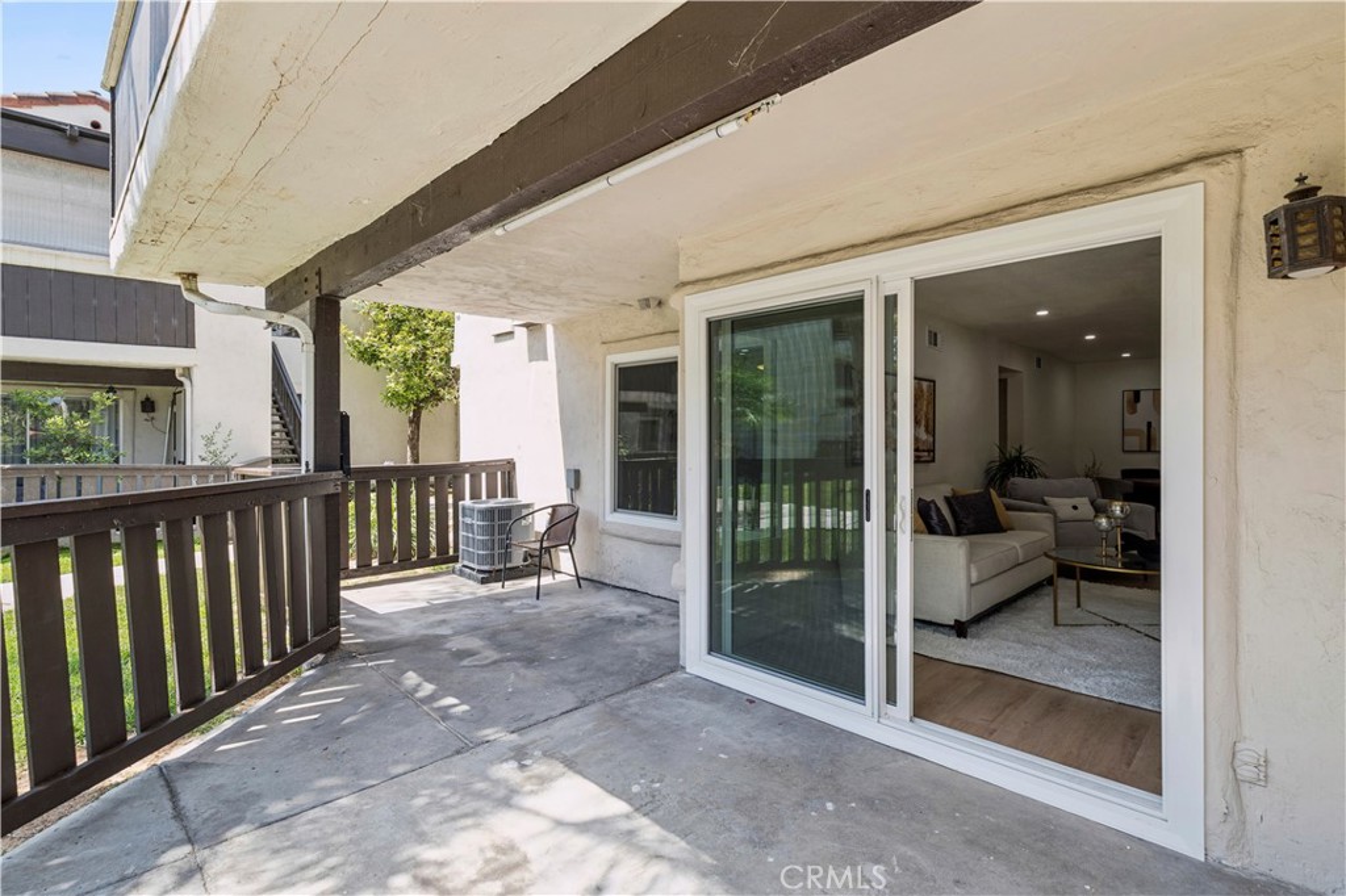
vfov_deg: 73.7
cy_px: 448
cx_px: 673
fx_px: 598
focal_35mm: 16
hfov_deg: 96.8
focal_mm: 16
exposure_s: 1/50
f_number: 9
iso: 200
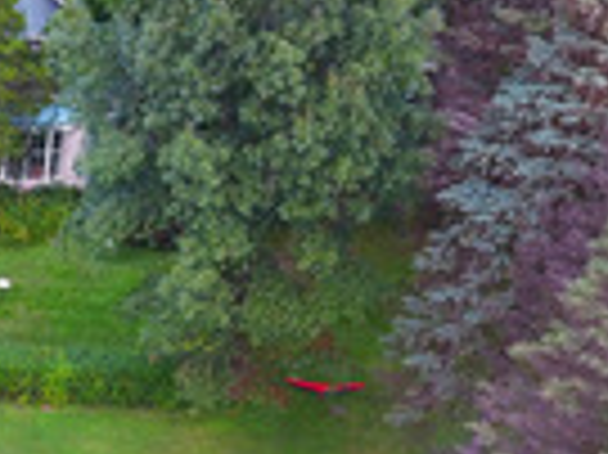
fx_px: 1667
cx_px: -176
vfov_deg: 14.6
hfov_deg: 19.2
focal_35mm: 95
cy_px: 643
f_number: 2.8
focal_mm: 3.61
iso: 132
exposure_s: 1/100
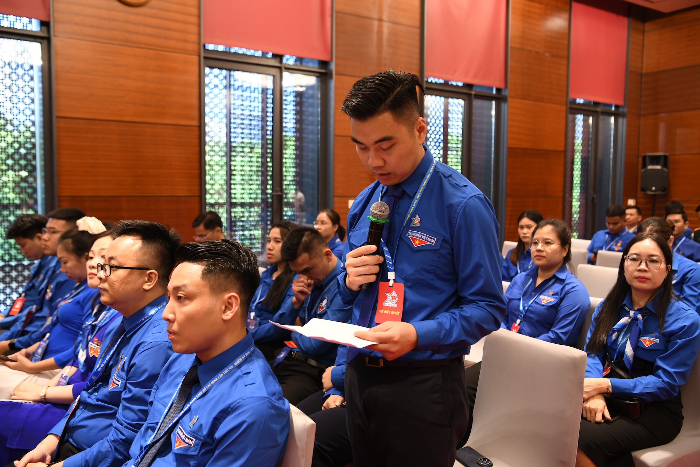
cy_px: 234
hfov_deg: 58.7
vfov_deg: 41.1
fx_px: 622
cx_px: 350
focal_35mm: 32
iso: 1000
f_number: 3.5
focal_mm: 32
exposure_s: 1/160
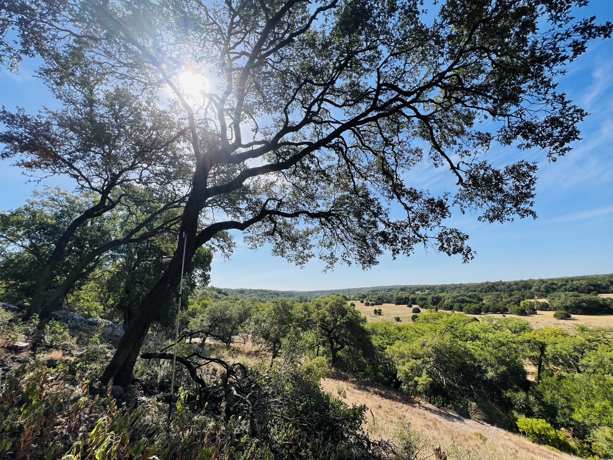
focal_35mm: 13
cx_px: 306
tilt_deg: +13.3
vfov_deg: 89.9
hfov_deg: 106.2
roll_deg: +1.2
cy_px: 230
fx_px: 230
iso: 32
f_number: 1.8
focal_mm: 1.57
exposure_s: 1/2660
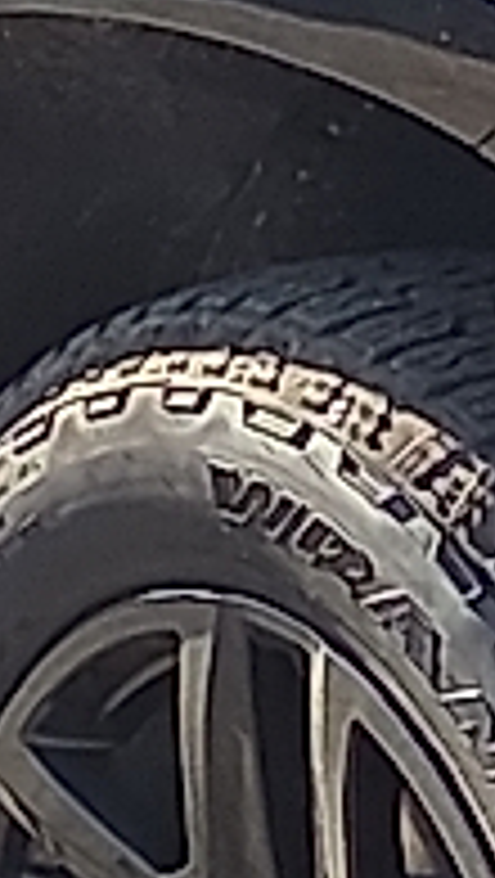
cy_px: -14
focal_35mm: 357
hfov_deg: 3.4
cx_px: 594
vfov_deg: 6.0
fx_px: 8312
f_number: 1.8
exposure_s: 1/714
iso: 25
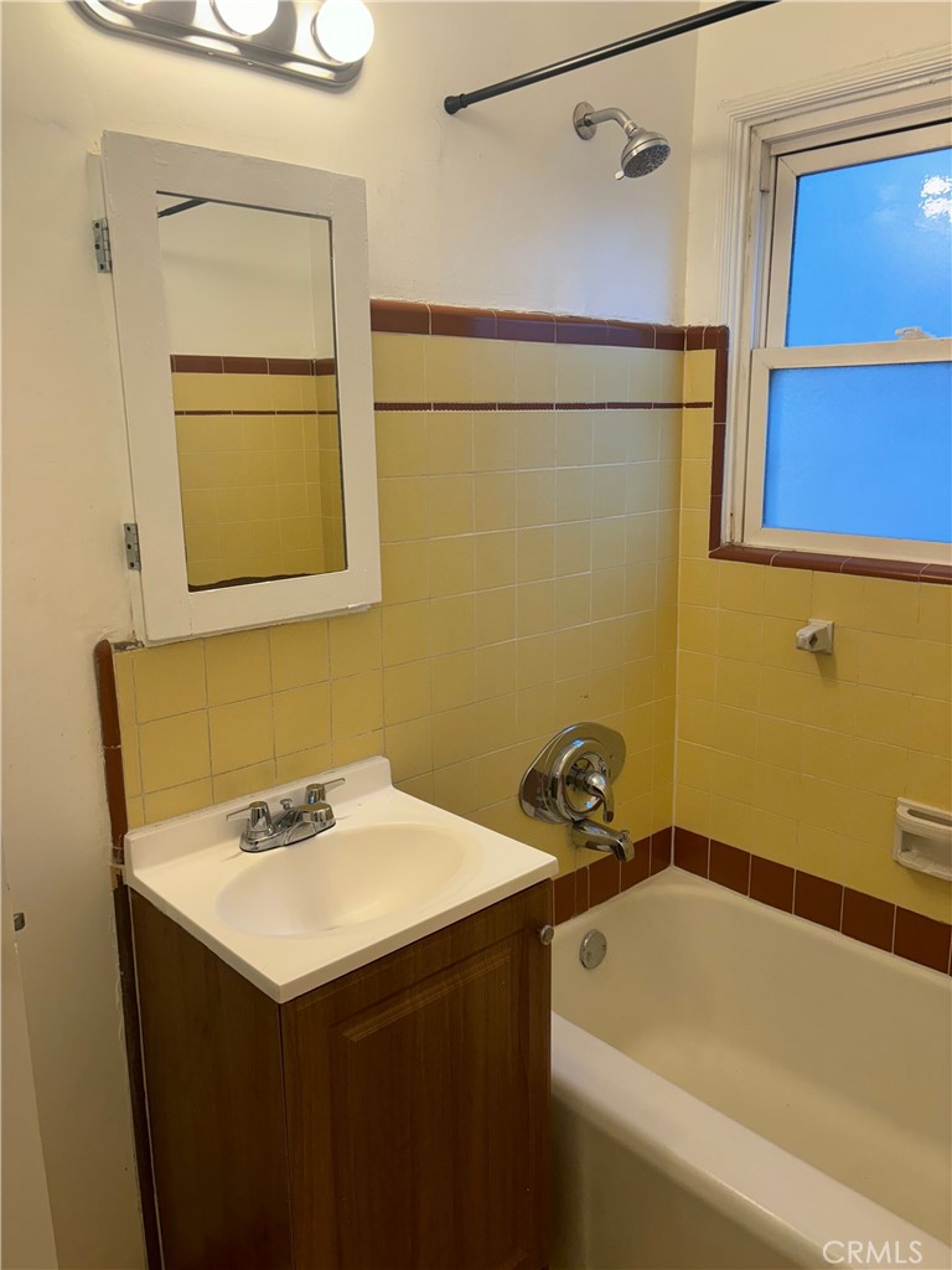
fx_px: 953
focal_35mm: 26
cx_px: 476
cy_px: 635
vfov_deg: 67.3
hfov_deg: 53.1
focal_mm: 5.96
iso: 100
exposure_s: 1/120
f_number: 1.6
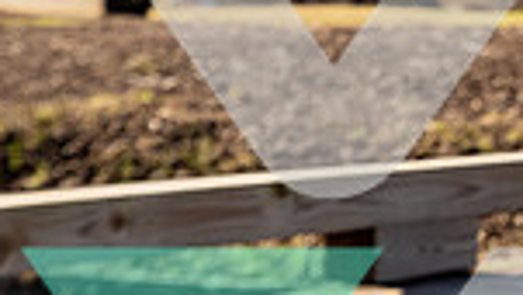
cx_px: 914
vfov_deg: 4.9
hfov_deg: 8.4
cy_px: 12
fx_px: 3454
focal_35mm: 249
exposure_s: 1/250
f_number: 5.6
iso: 100
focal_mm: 62
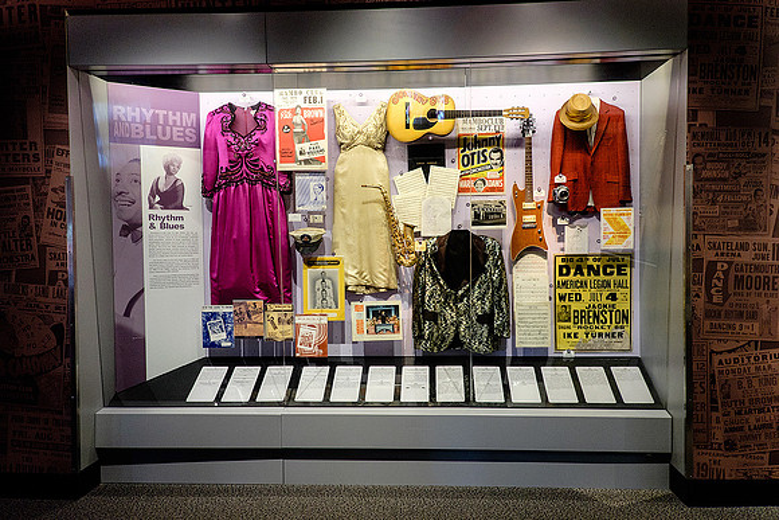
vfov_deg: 41.1
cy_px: 260
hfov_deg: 58.7
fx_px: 693
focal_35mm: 32
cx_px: 390
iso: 1600
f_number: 3.2
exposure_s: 1/30
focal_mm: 21.4
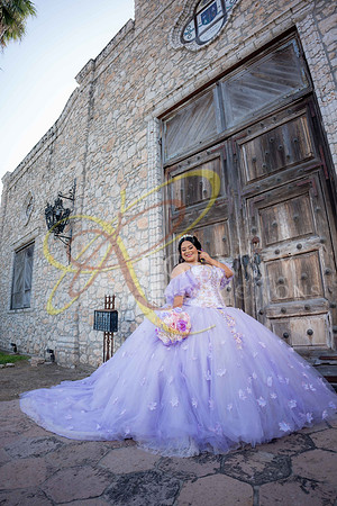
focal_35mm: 20
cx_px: 168
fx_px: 281
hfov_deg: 61.9
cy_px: 253
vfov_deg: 84.0
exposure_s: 1/500
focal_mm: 20
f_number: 2.8
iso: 125
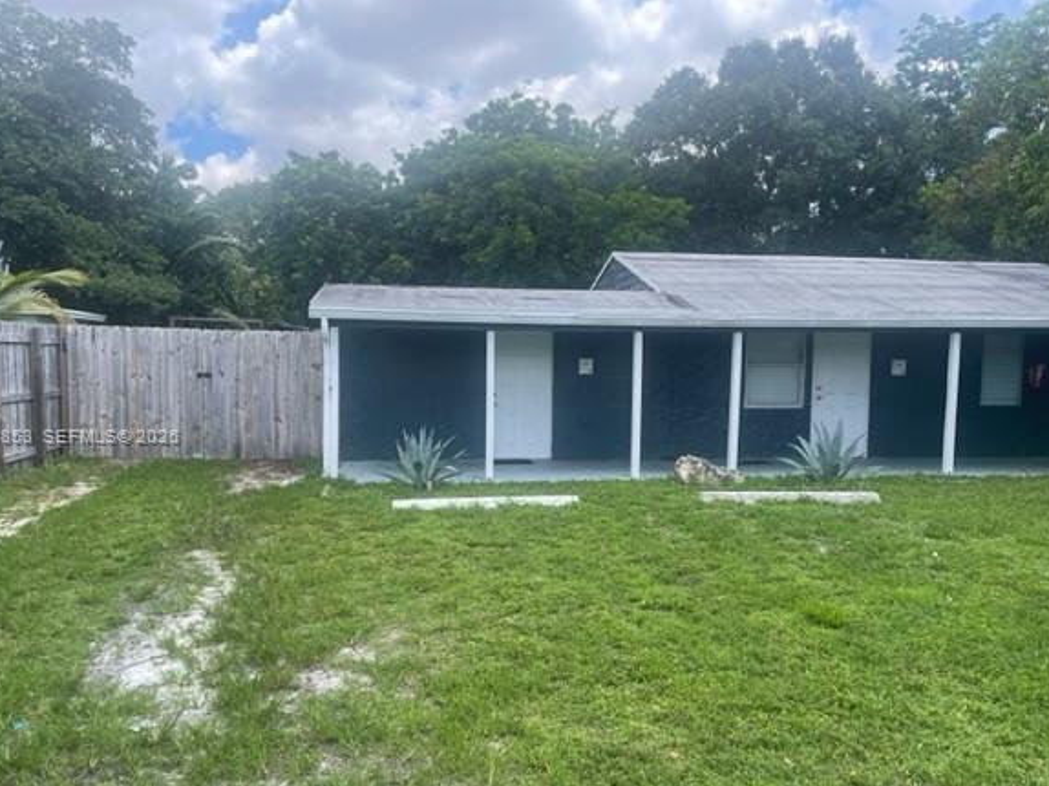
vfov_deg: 48.1
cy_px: 437
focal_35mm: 29
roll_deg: -0.4
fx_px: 878
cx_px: 514
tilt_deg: -5.3
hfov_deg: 61.7
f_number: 1.6
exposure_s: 1/1052
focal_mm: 4.2
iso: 32
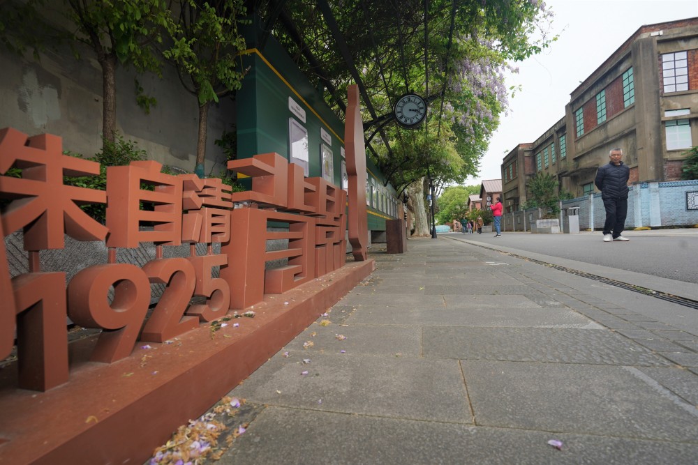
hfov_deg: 96.7
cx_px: 349
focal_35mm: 16
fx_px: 310
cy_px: 232
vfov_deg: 73.8
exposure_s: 1/30
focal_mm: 16
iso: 200
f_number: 7.1
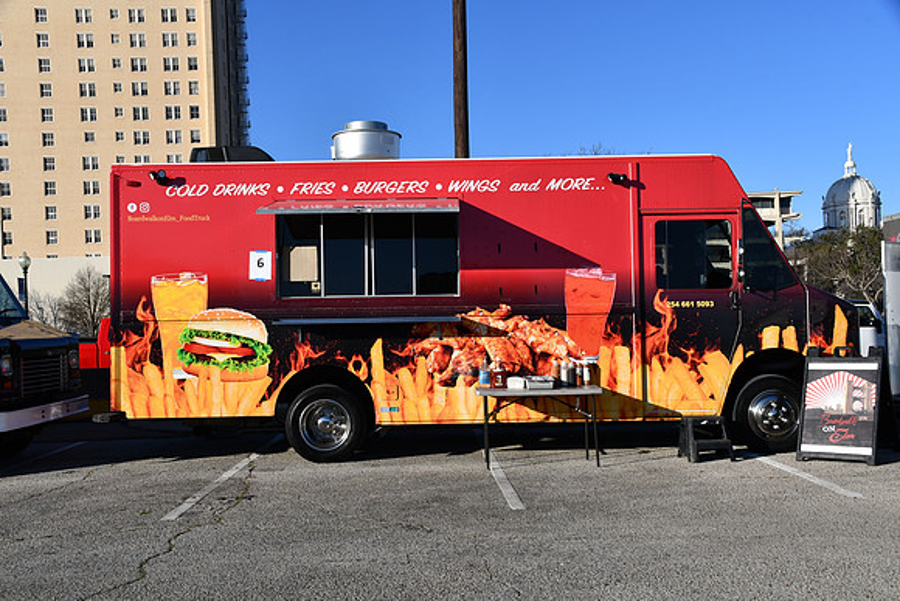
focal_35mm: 39
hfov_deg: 49.5
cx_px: 450
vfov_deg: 34.2
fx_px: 975
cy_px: 300
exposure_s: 1/320
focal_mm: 26
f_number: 9
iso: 100
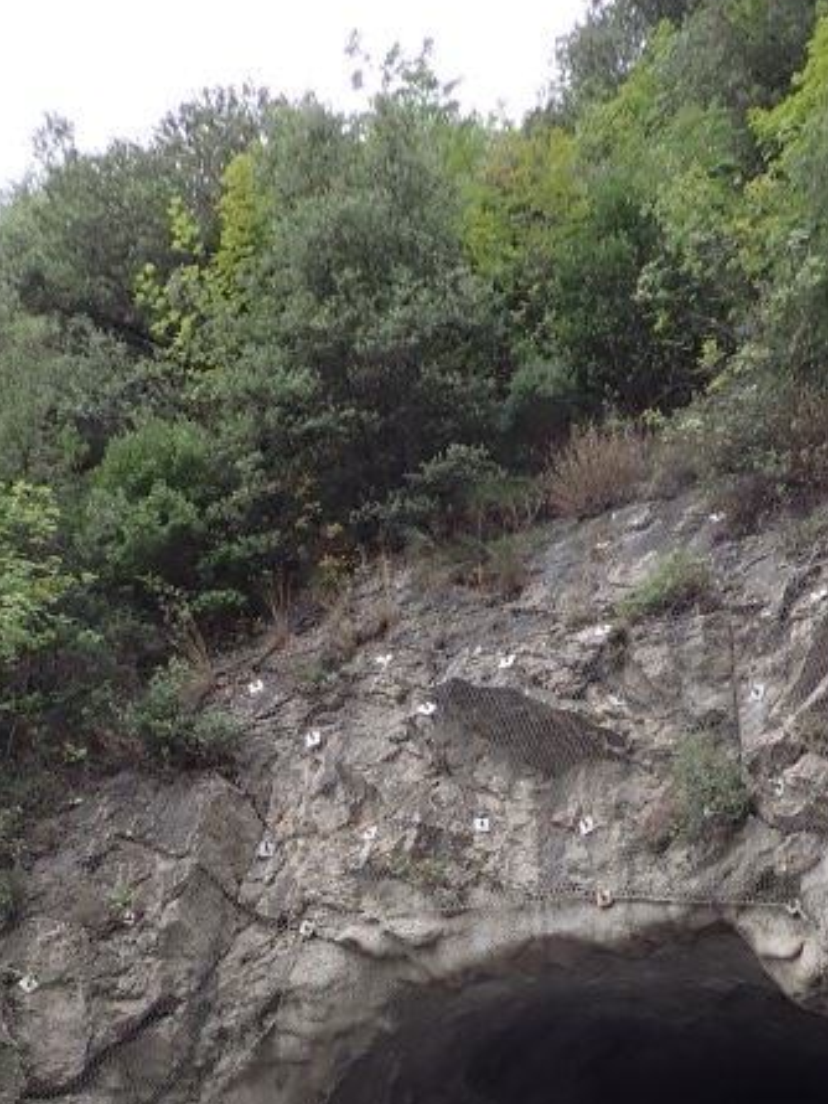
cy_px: 1238
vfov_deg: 25.9
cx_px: 501
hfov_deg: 21.3
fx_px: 2200
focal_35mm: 69
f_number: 2.3
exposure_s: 1/60
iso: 125
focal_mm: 5.5
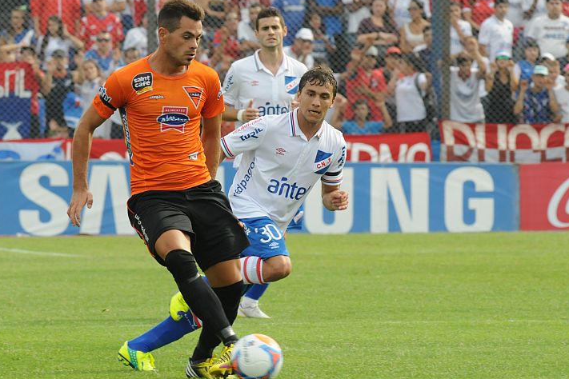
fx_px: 10225
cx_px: 195
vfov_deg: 2.1
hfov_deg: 3.2
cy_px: 192
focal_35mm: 647
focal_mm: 300
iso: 800
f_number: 10
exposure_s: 1/500
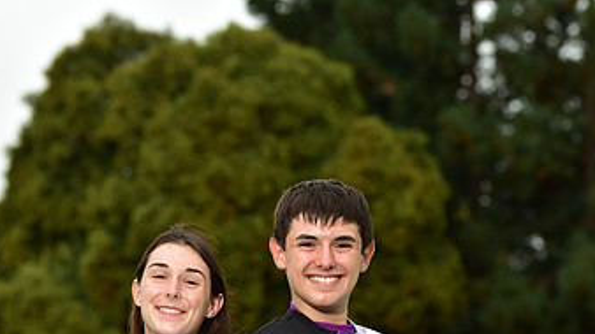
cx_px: 275
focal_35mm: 234
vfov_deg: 5.1
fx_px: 3691
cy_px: 494
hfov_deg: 9.2
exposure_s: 1/250
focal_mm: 130
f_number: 5.6
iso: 500
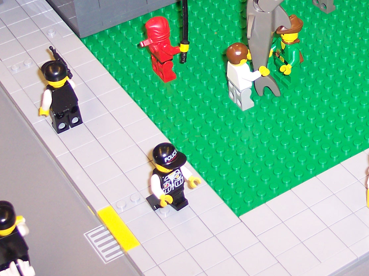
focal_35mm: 88
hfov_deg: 21.8
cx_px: 332
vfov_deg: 16.6
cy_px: 32
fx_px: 937
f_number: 2.8
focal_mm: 8
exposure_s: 1/30
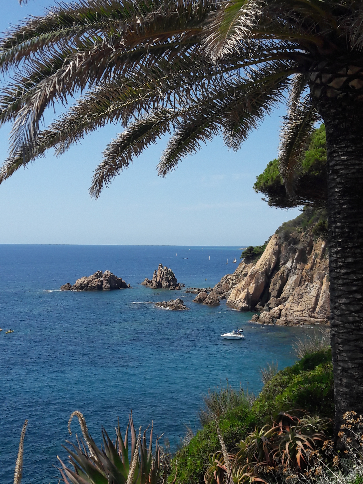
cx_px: 182
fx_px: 391
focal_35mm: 28
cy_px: 242
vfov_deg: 63.4
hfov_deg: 49.7
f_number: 1.9
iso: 40
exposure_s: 1/1869
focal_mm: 3.7
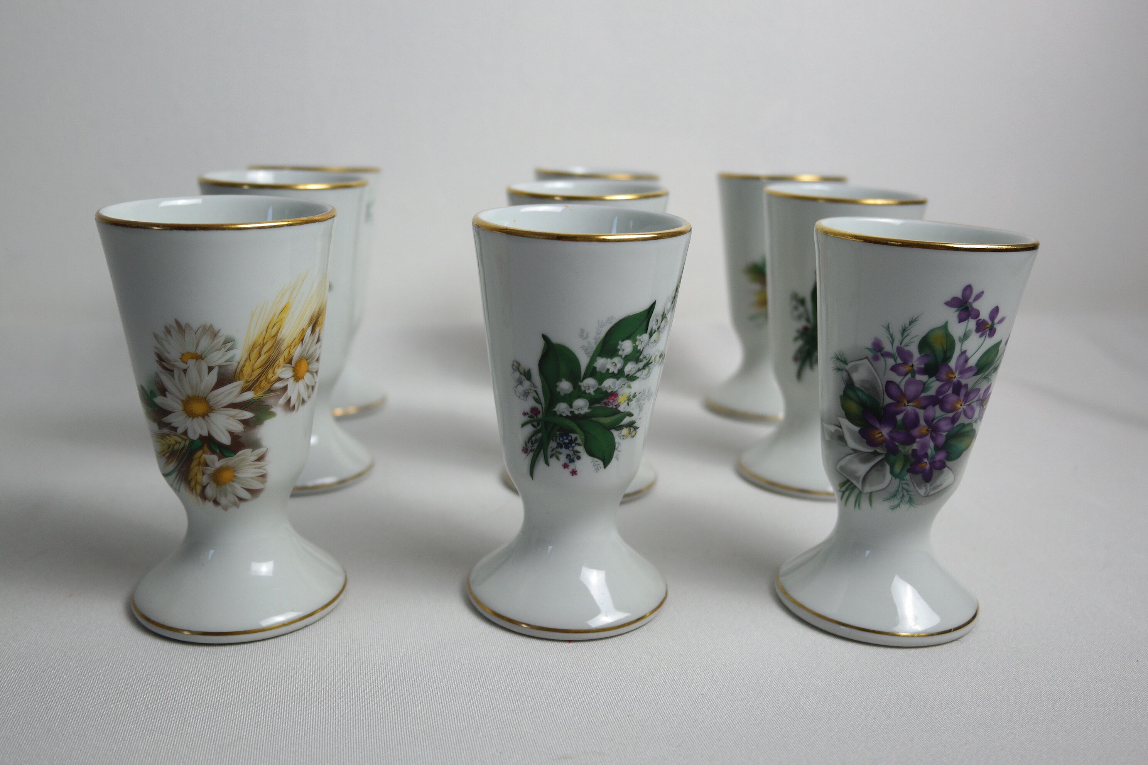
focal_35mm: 33
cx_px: 574
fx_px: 1052
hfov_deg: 57.2
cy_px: 382
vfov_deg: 40.0
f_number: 3.5
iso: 200
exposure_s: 1/80
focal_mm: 22
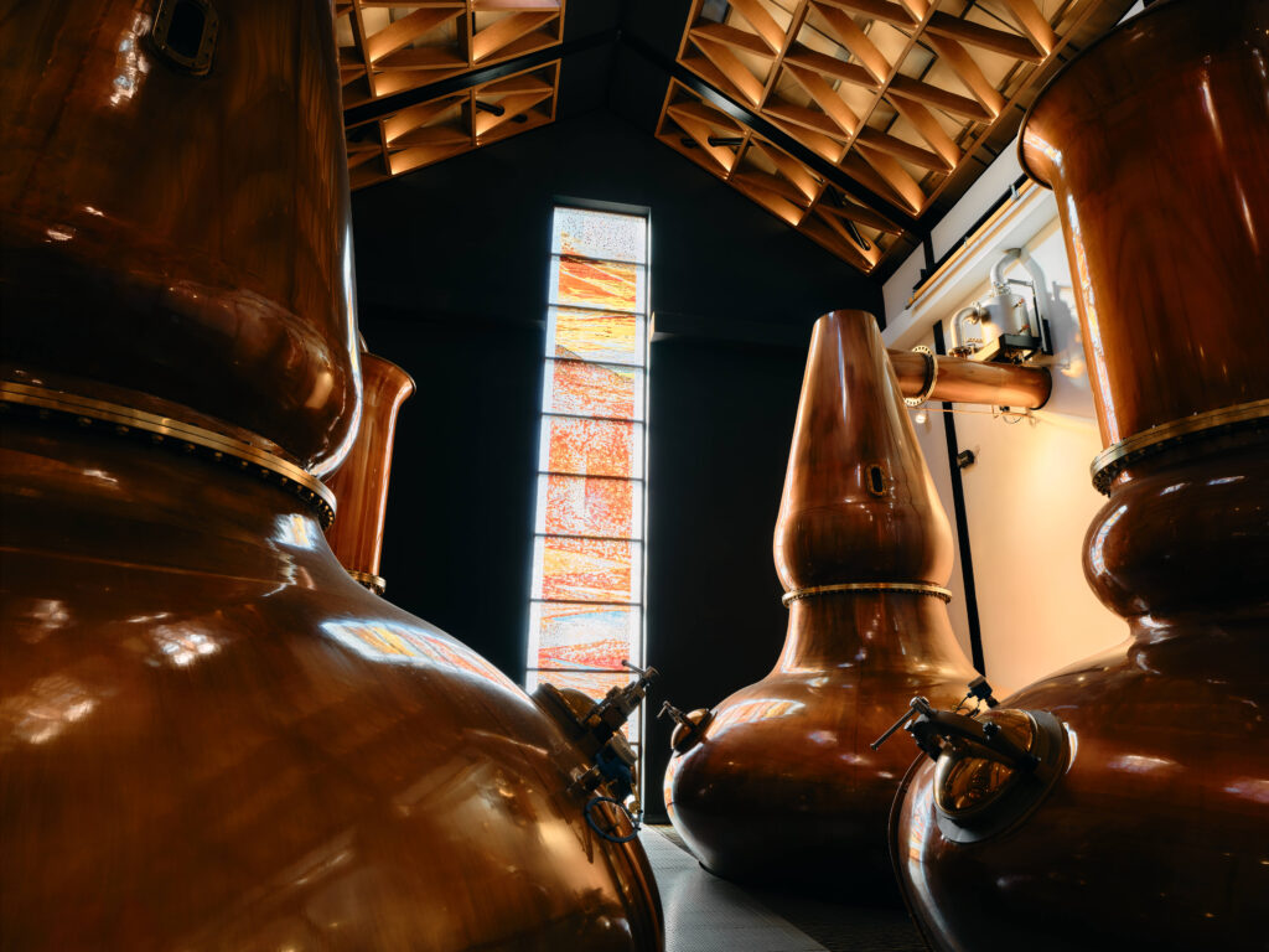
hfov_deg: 81.7
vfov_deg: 66.0
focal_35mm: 20
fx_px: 733
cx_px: 634
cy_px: 476
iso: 200
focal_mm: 25.9
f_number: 11
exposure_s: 1/4
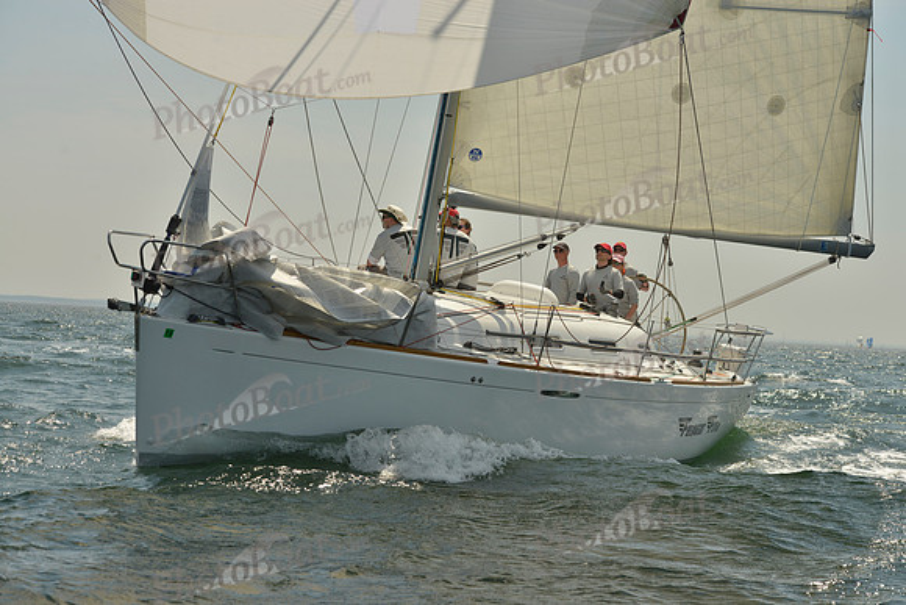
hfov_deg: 28.8
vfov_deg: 19.5
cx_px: 453
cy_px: 302
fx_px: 1762
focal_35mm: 70
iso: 200
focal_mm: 70
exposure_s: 1/1250
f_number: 8
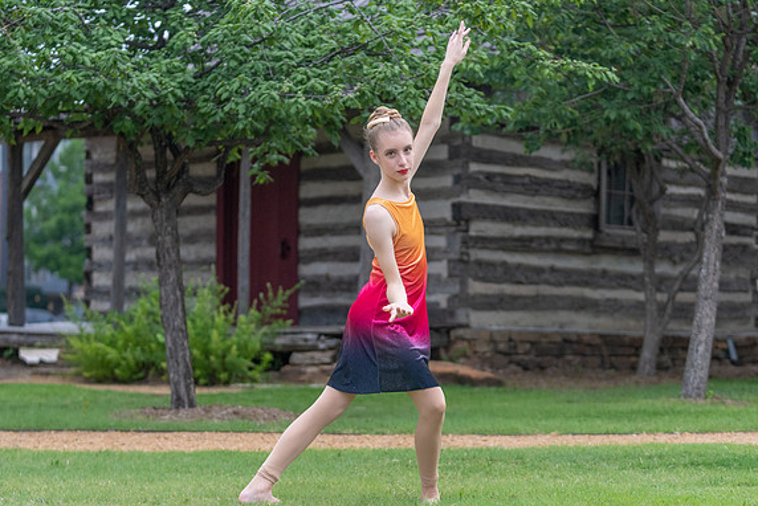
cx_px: 369
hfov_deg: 22.1
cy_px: 259
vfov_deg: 14.9
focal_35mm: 92
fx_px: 1938
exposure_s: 1/320
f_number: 2.8
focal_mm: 70
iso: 1250
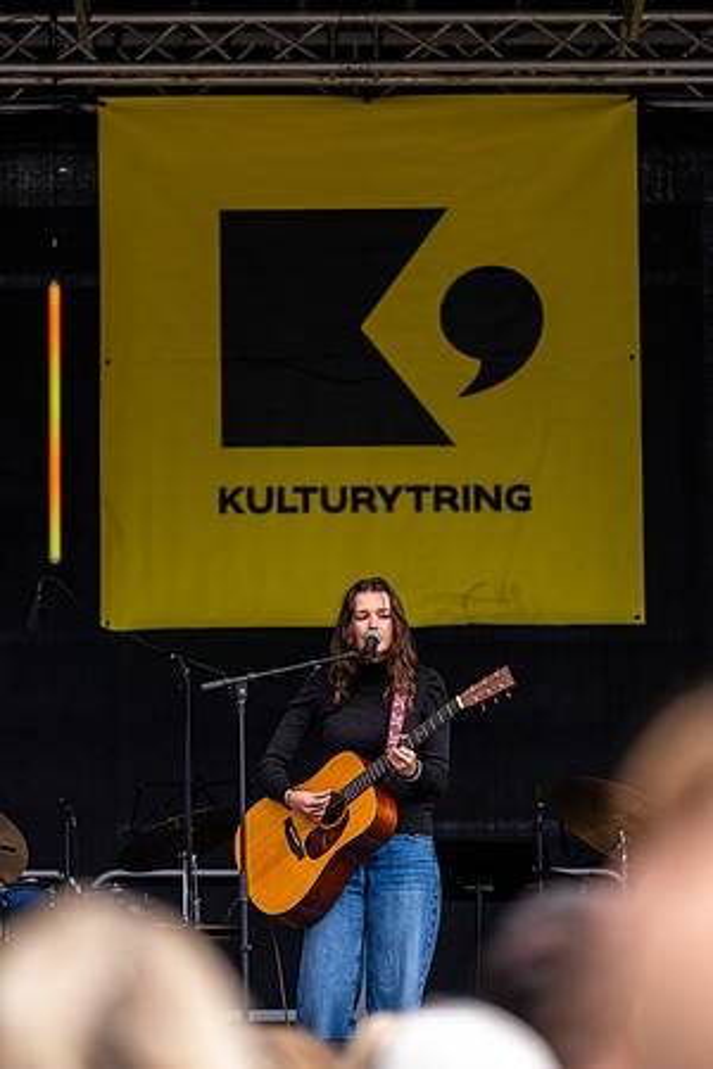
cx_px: 356
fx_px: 5941
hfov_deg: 6.9
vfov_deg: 10.3
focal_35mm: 200
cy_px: 534
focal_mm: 200
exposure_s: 1/800
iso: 100
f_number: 2.8
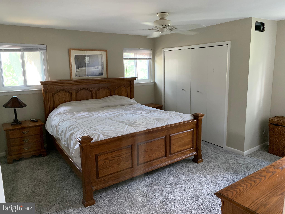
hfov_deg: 67.3
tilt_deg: -9.5
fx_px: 214
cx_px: 142
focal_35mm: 26
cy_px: 107
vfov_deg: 53.1
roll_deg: +1.2
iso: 320
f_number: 1.8
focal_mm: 4.25
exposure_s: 1/60
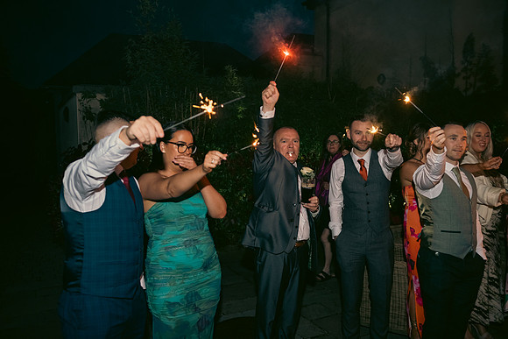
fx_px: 452
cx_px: 254
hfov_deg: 58.7
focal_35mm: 32
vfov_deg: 41.1
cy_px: 170
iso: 800
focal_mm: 32
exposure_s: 1/160
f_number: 3.5
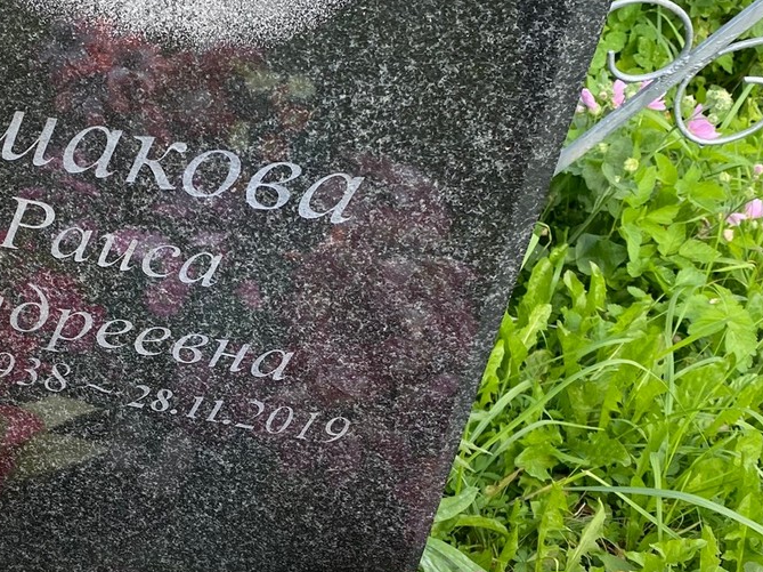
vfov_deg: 26.0
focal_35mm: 56
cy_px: 372
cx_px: 221
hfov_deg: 33.9
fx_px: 1234
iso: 32
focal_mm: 4.25
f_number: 1.8
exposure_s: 1/620
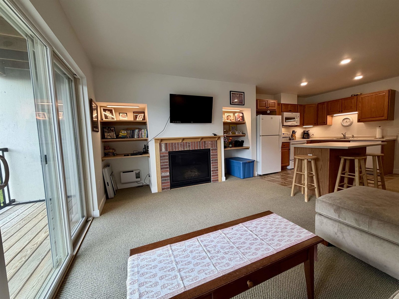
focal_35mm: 14
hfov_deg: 102.1
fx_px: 161
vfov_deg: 85.7
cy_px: 150
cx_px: 200
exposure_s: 1/120
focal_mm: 2.22
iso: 160
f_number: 2.2
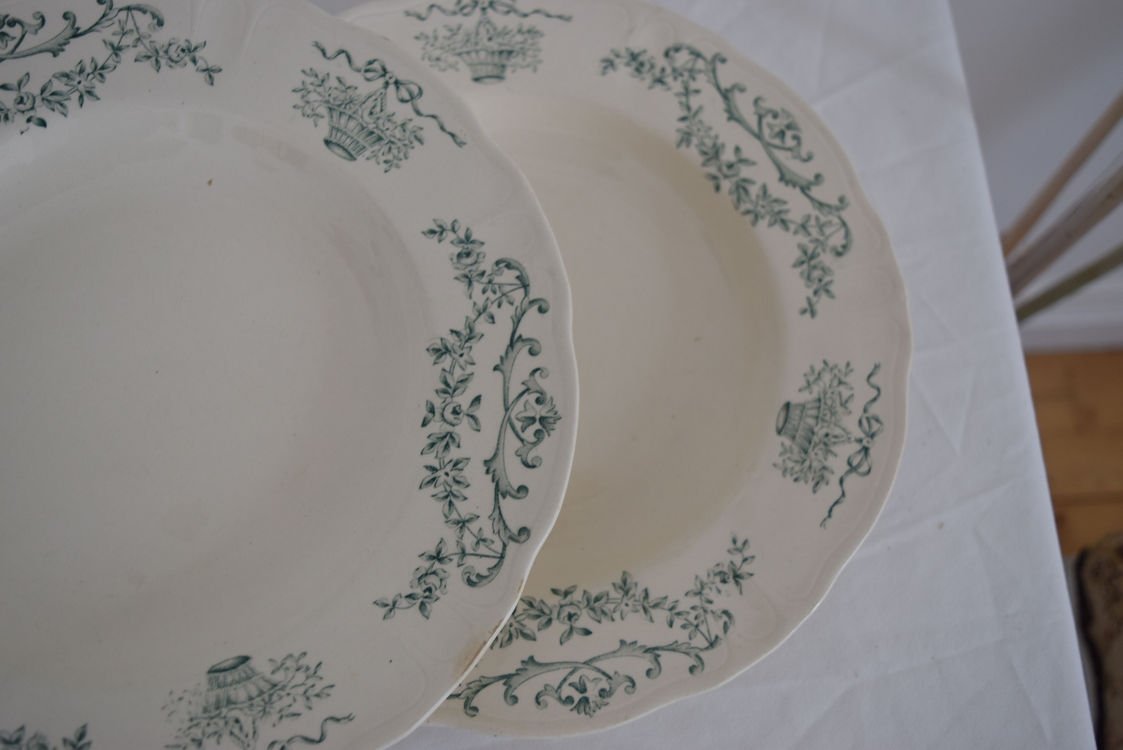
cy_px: 375
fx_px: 1170
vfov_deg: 35.5
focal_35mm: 38
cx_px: 562
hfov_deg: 51.3
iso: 400
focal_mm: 25
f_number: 4
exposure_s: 1/50
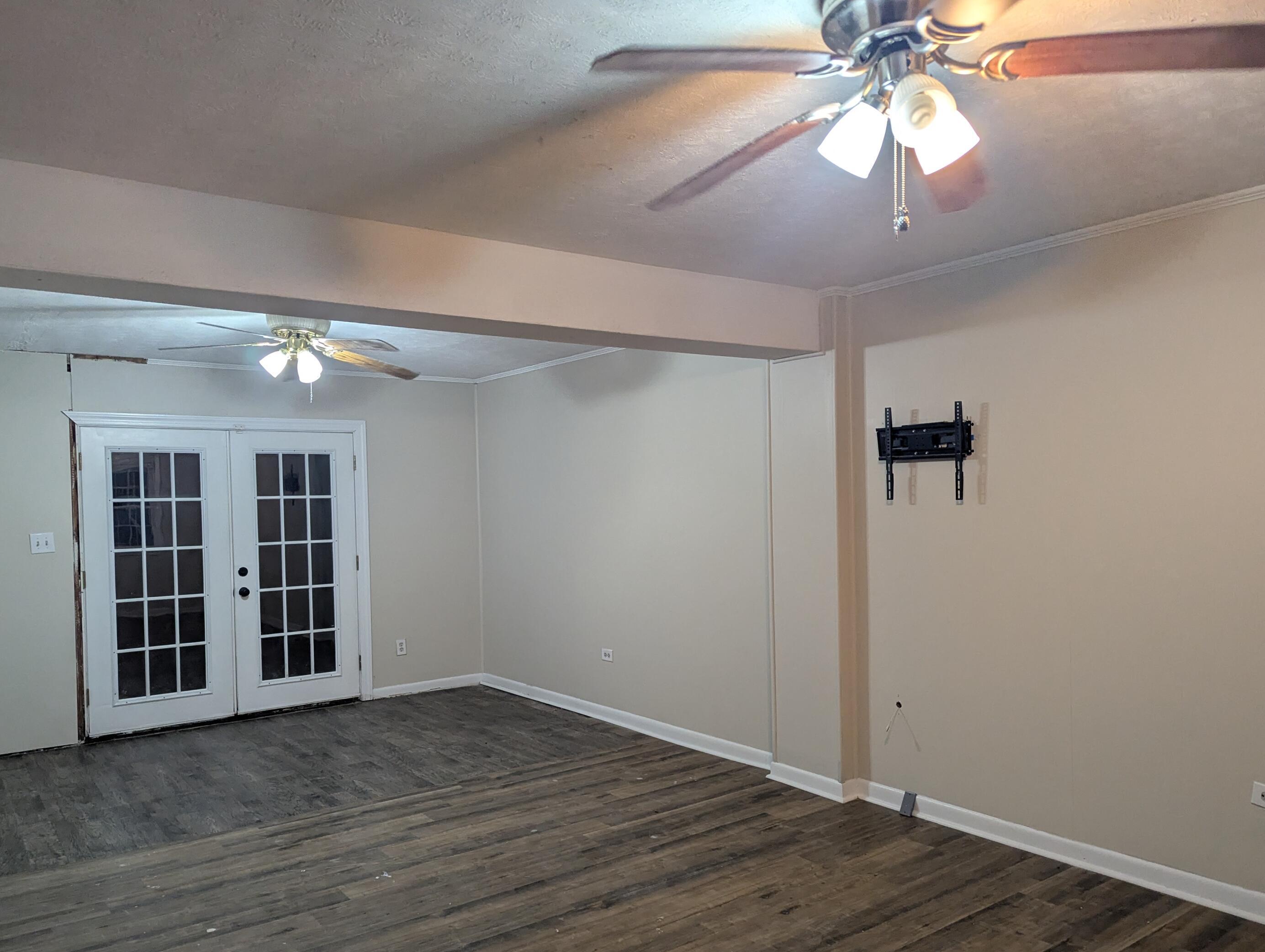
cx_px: 612
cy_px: 515
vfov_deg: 53.1
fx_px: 951
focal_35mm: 26
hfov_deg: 67.2
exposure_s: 1/120
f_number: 1.85
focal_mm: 6.81
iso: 400
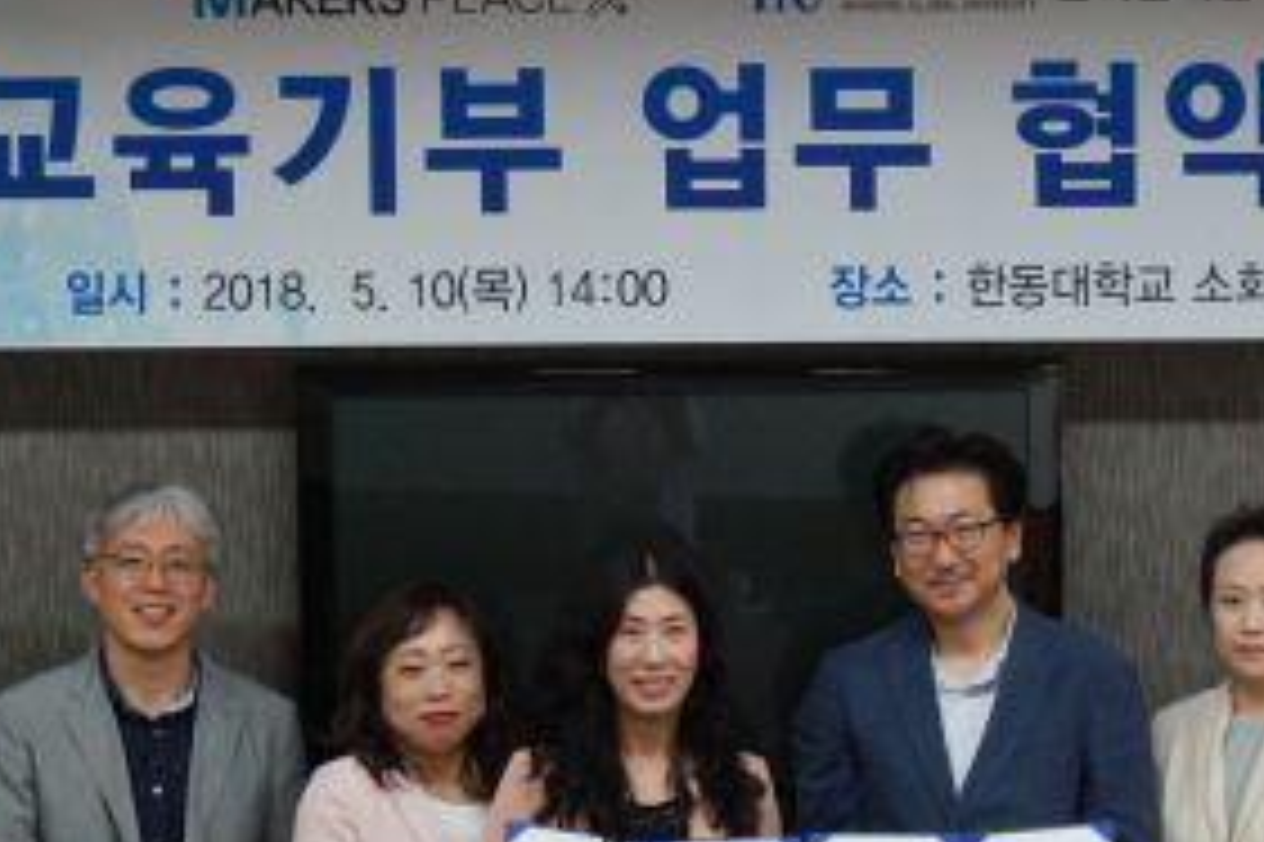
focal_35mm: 109
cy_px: 646
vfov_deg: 12.5
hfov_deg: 18.8
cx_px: 711
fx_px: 3825
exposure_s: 1/160
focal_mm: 34
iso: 1600
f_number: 5
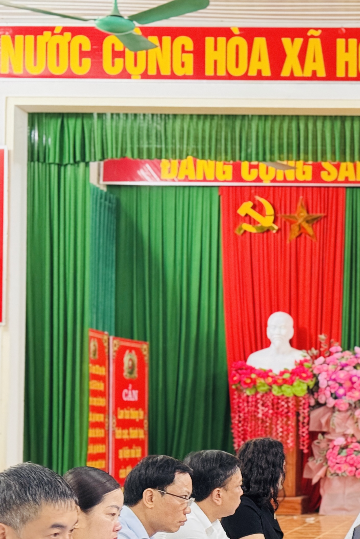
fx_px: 1425
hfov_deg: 13.8
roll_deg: +0.3
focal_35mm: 95
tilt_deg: +2.2
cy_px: 359
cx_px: 477
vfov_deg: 21.4
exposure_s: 1/40
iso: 400
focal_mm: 6.76
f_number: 1.78
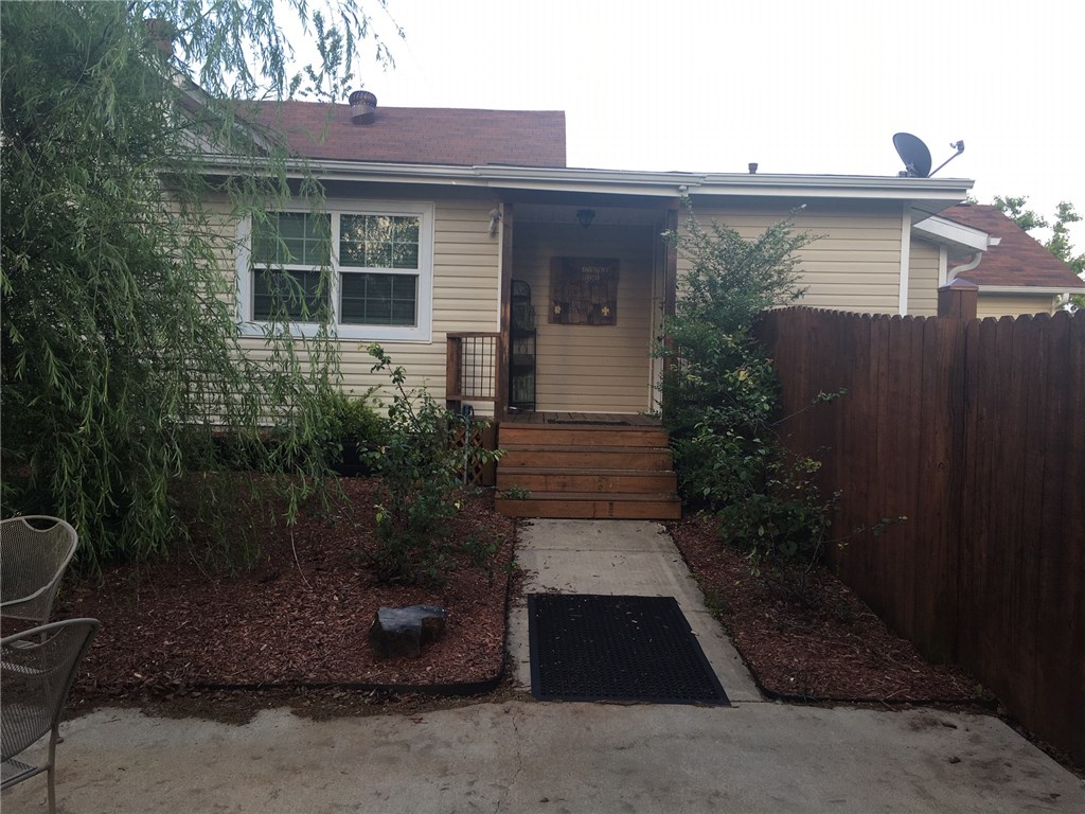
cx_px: 542
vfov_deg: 48.2
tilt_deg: -0.9
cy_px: 407
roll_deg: -2.1
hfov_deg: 61.7
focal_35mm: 29
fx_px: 909
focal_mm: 4.15
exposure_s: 1/125
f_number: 2.2
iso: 25
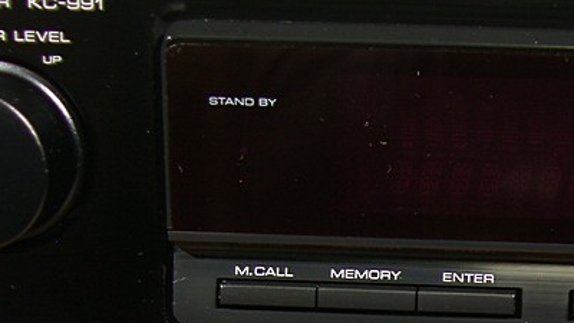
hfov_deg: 19.2
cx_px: 542
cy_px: 478
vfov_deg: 10.7
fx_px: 1659
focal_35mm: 109
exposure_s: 1/40
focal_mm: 10.3
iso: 50
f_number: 2.5
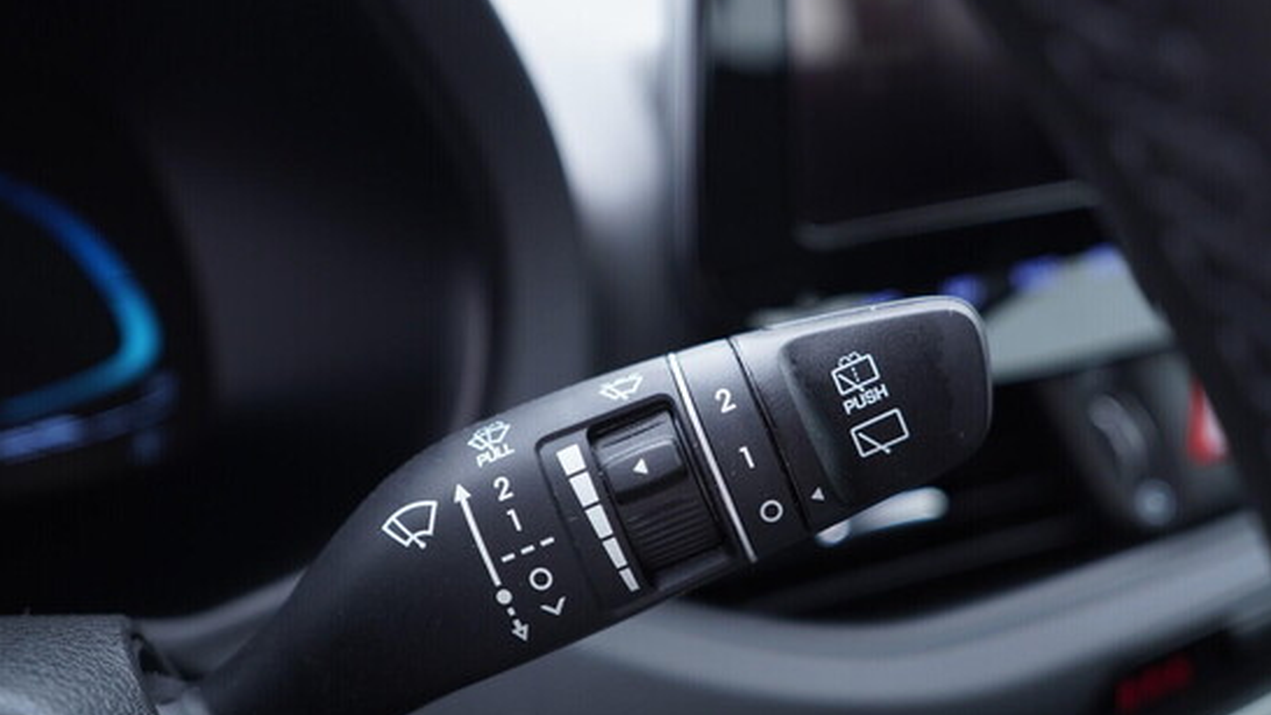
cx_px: 636
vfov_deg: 31.1
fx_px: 1281
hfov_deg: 52.8
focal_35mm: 38
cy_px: 409
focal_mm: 24
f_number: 2.8
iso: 320
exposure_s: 1/40
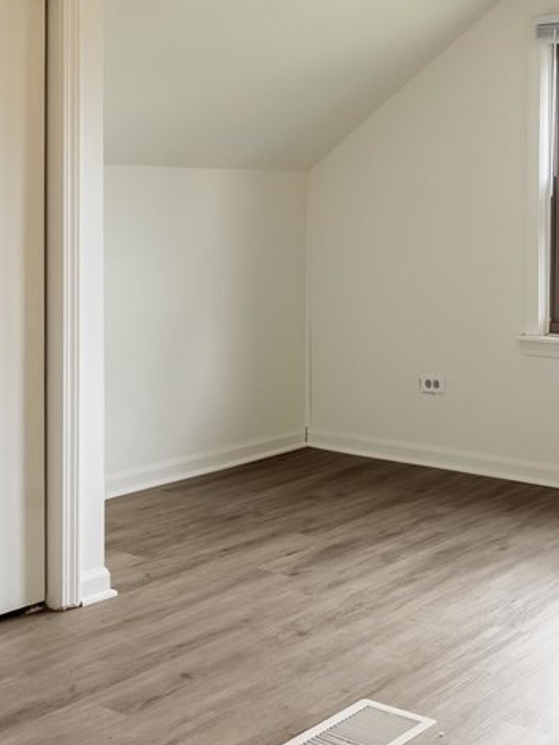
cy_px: 238
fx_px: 1140
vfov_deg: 35.7
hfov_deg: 27.2
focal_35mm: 53
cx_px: 407
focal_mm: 16
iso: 640
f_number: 9
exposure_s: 1/25
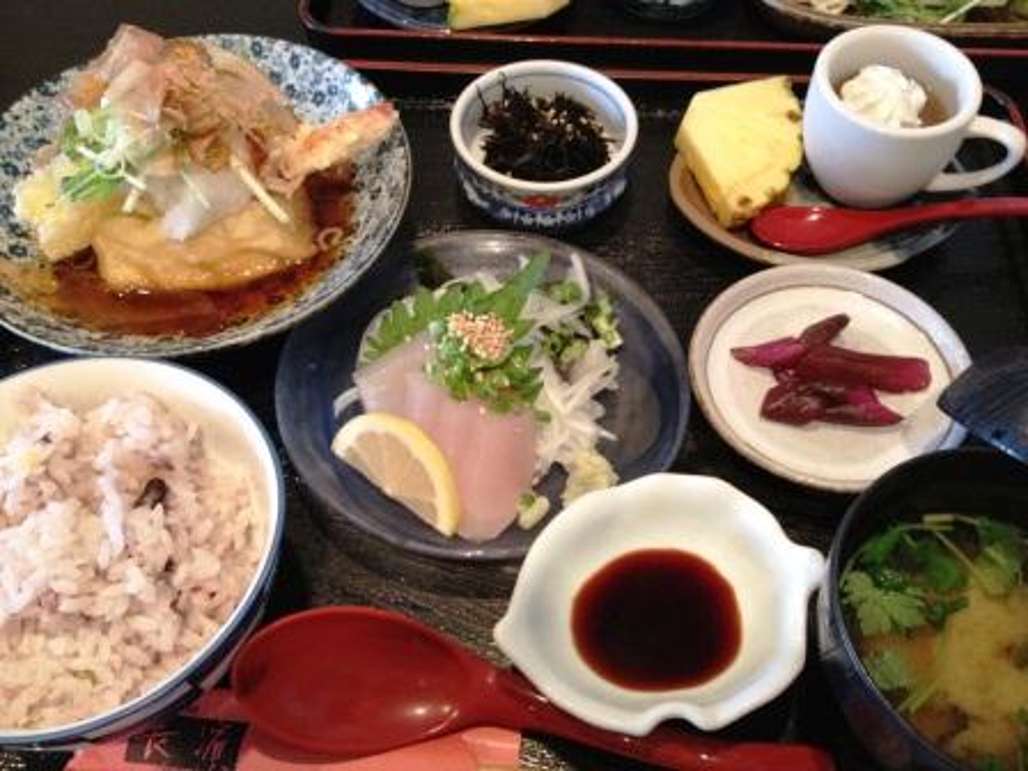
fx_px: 1039
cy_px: 386
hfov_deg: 52.6
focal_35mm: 35
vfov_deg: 40.7
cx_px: 514
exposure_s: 1/20
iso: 320
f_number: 2.4
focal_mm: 4.28
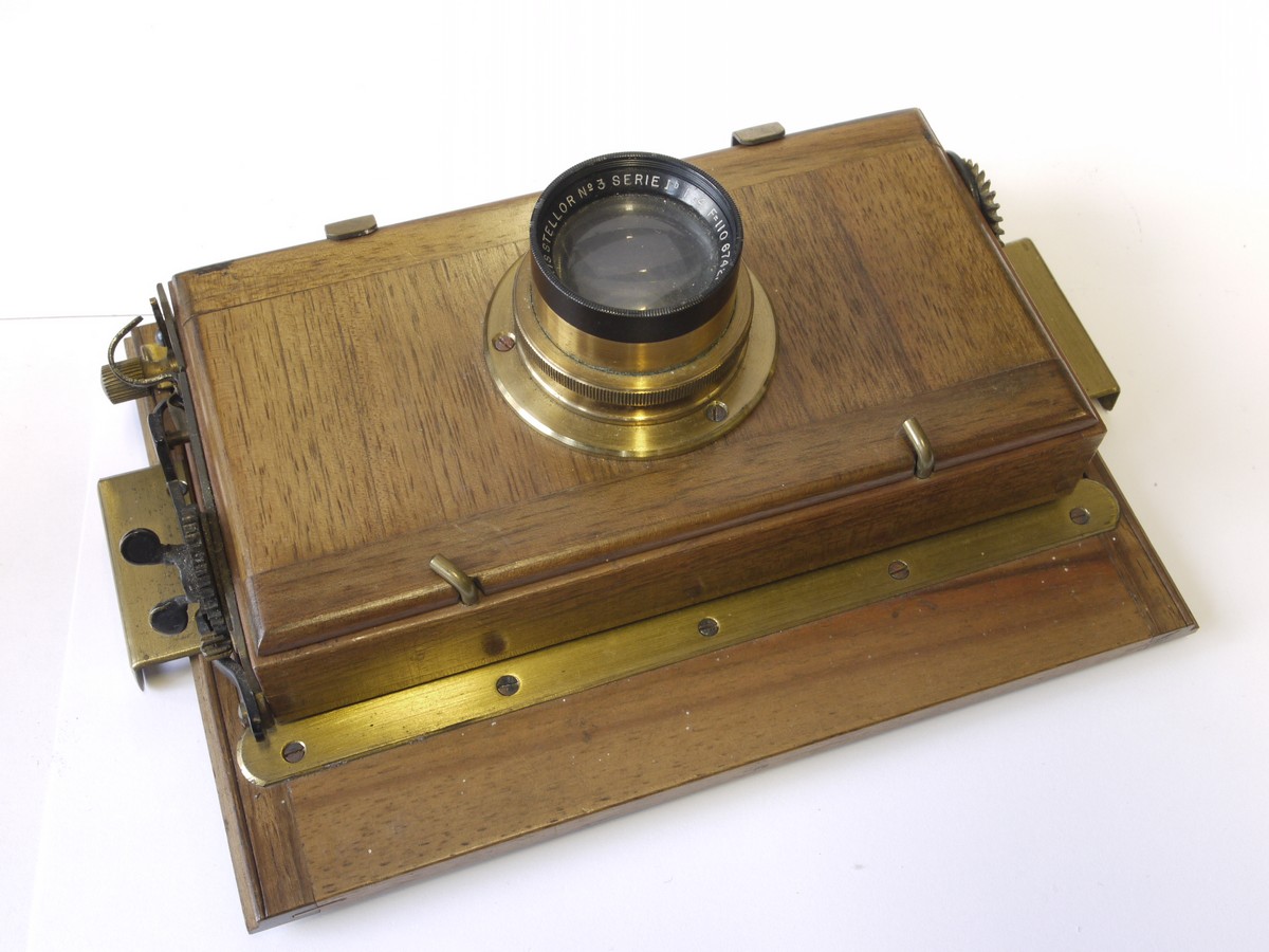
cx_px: 634
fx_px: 1613
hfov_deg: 42.9
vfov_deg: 32.9
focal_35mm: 44
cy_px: 476
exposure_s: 1/8
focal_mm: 22
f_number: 11
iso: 400
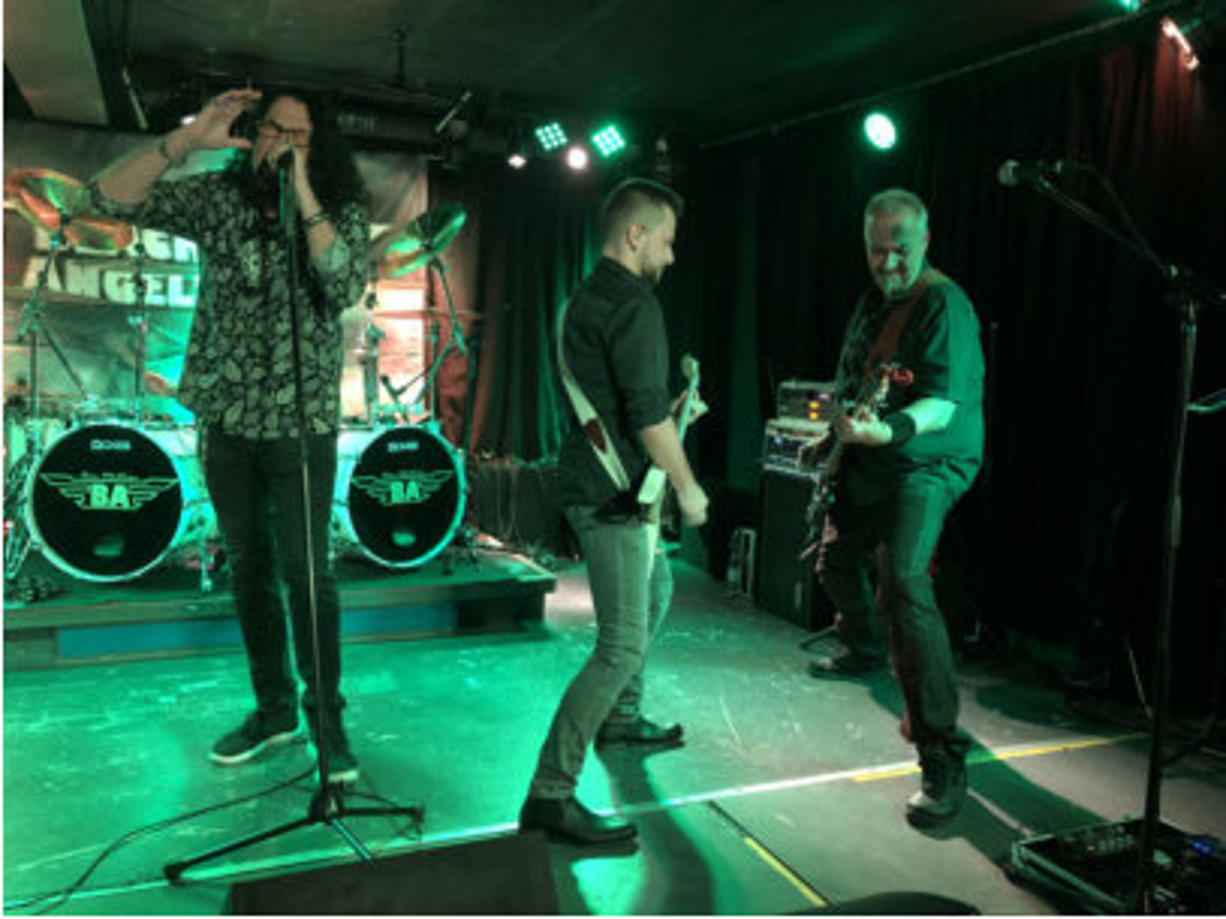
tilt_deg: -6.0
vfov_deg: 49.7
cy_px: 460
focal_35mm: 28
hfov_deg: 63.5
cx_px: 613
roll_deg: -1.5
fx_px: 991
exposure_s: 1/10
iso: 100
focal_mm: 4
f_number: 1.8
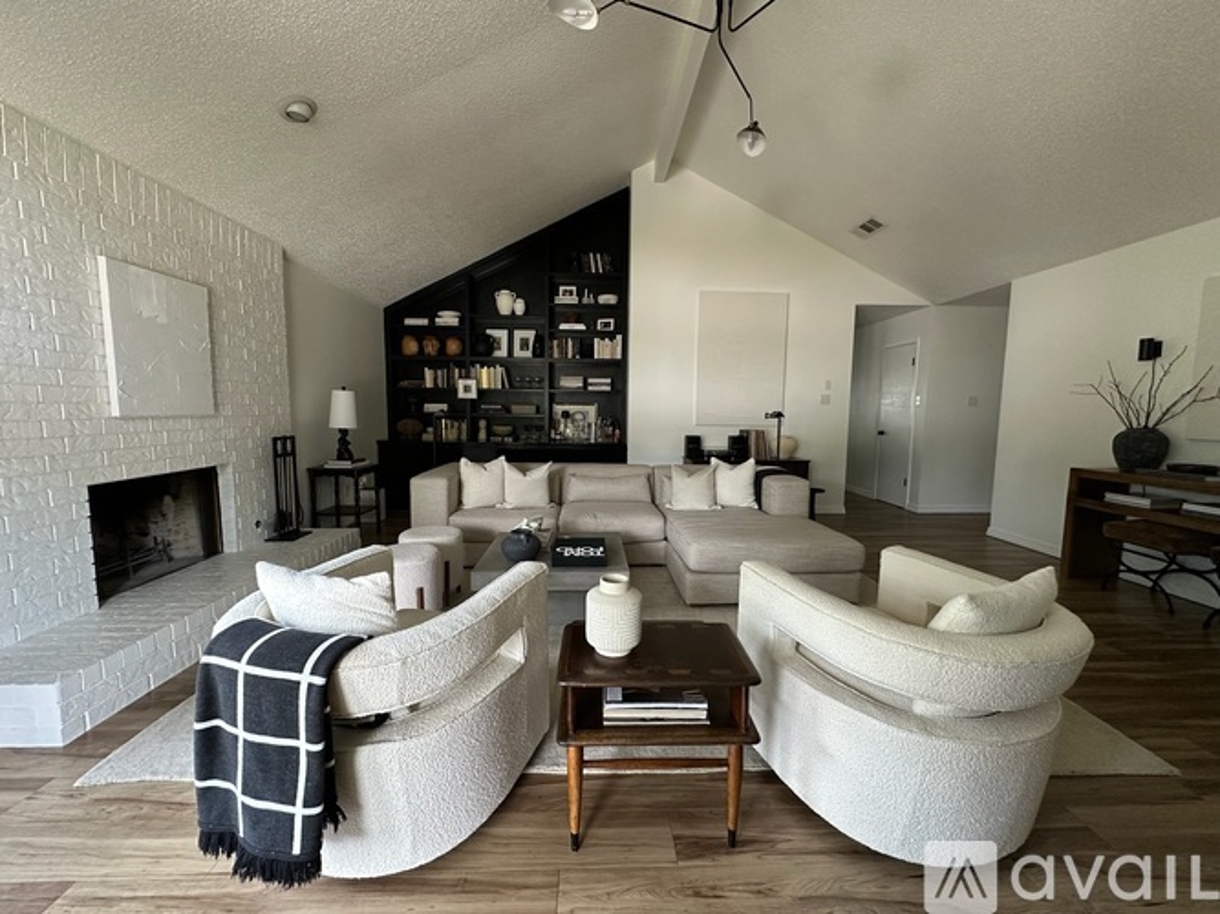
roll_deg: -0.4
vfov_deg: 85.7
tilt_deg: -5.3
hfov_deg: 102.1
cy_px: 457
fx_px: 493
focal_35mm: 14
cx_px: 610
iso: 320
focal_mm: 2.22
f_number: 2.2
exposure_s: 1/63
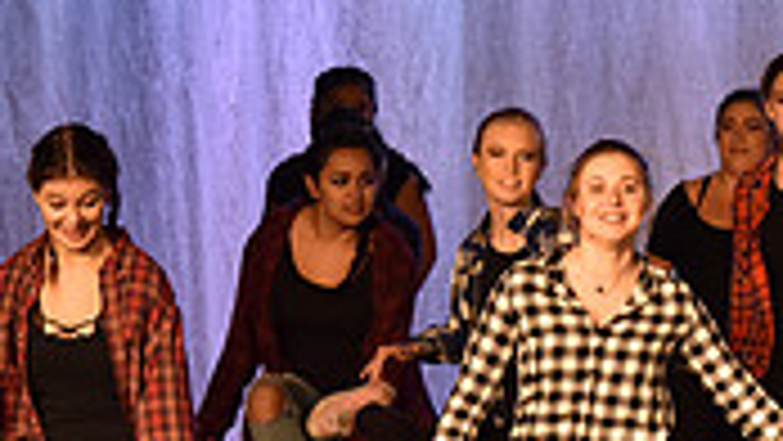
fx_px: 7975
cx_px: 778
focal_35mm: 384
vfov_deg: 3.2
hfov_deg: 5.6
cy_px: 587
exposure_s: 1/250
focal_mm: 110
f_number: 4.5
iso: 2000
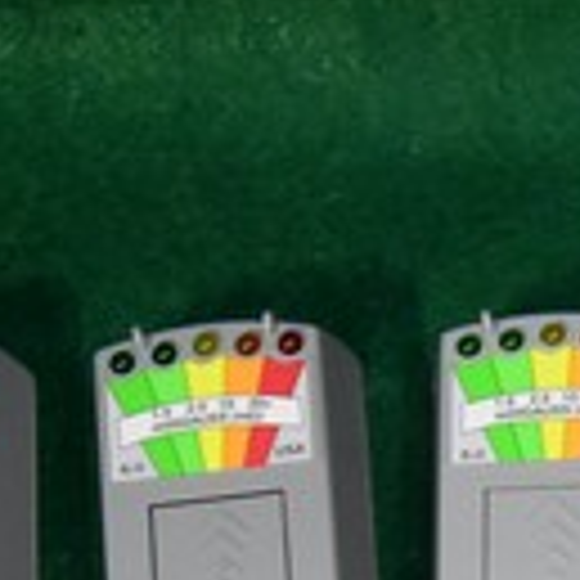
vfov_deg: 7.8
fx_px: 4050
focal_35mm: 214
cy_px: 1144
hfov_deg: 7.8
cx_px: 1178
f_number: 4.5
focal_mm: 27
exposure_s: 1/160
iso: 2500
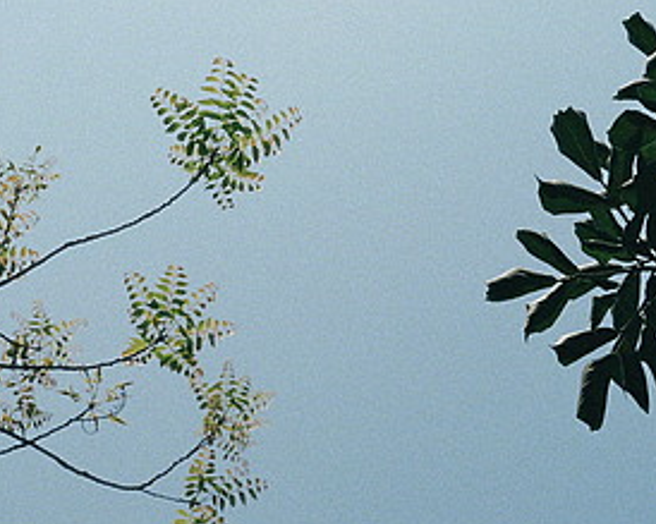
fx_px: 2077
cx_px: 510
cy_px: 309
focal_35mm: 107
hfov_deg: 17.8
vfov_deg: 14.4
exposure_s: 1/2000
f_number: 7.1
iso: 200
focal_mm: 40
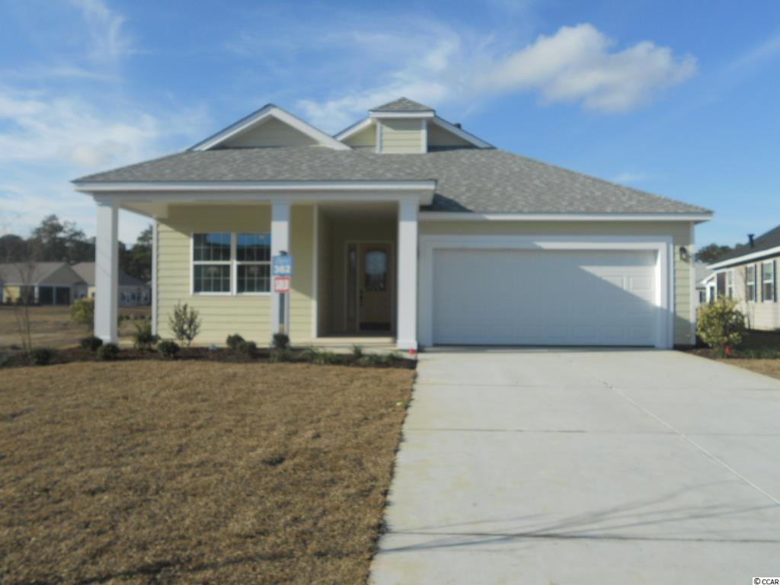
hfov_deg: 56.8
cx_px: 390
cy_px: 292
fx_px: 721
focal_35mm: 32
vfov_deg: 44.2
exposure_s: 1/1000
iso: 80
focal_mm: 5.8
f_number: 3.5
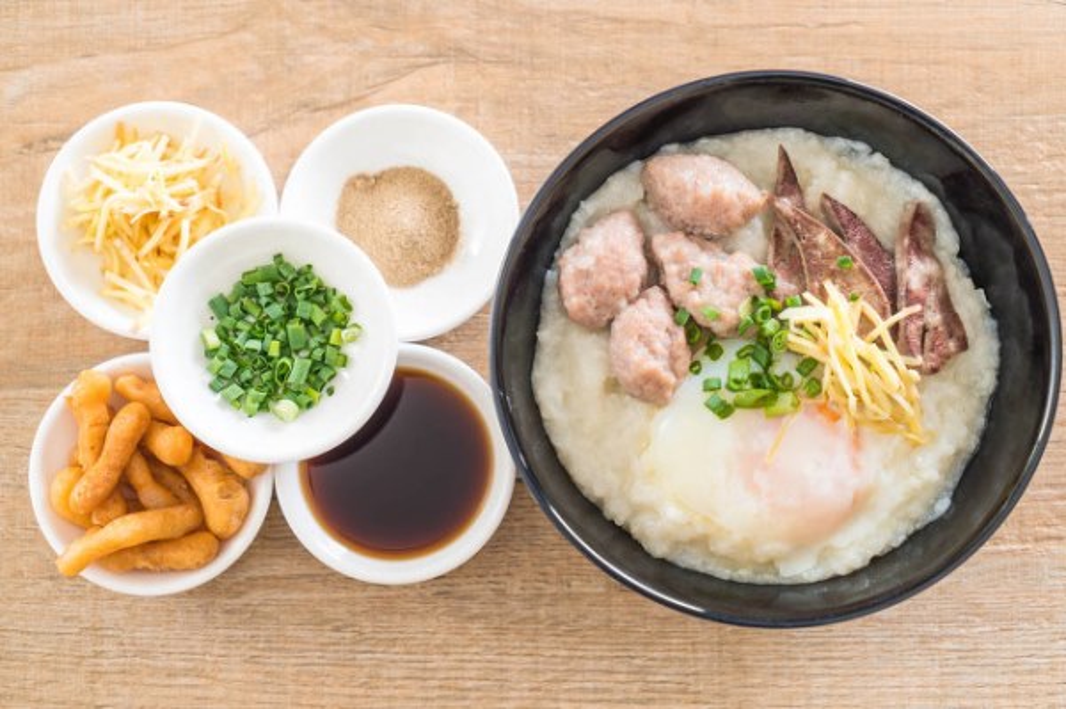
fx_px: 2071
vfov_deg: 19.4
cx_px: 533
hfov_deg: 28.9
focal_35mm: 70
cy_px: 354
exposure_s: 1/100
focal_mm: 70
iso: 100
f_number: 5.6
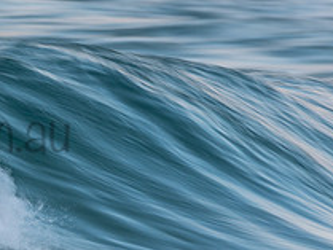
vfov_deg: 0.7
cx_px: -99
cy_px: 115
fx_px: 19241
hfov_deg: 1.0
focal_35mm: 1999
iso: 100
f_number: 9
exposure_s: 1/20
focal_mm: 500
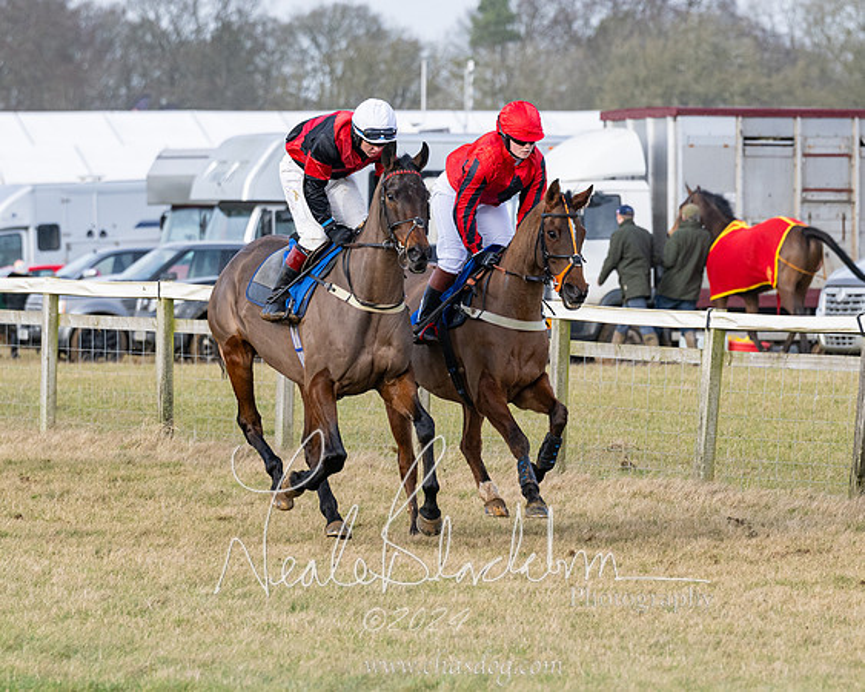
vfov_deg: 3.9
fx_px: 10246
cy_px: 385
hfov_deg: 4.8
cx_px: 411
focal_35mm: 400
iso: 400
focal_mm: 185
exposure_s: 1/1250
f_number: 5
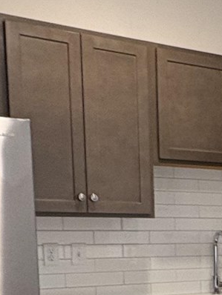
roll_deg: -1.4
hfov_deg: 15.0
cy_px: 302
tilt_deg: -4.6
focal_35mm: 81
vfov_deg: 23.0
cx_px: 435
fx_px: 692
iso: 250
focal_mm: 2.22
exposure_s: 1/60
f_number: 2.2
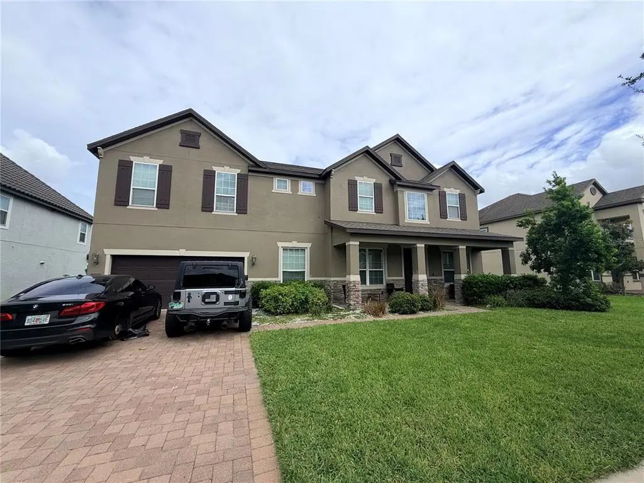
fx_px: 260
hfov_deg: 102.1
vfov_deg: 85.7
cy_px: 242
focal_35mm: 14
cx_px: 322
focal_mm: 2.22
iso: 20
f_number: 2.2
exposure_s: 1/1145
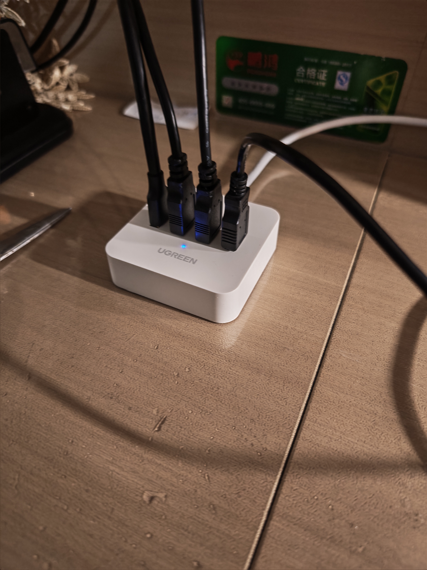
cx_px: 214
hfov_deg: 58.9
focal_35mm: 23
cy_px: 285
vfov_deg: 73.9
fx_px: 378
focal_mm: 6.55
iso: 640
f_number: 1.6
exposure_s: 1/25
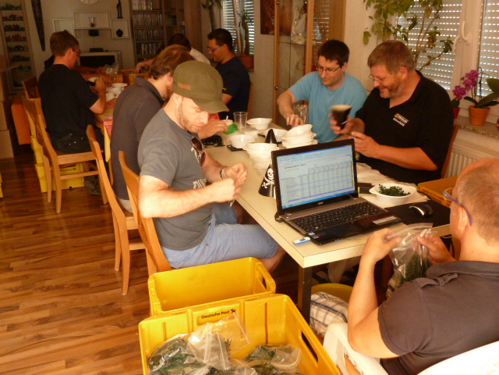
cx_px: 250
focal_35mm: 30
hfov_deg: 60.0
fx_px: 432
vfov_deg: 46.8
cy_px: 188
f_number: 3.4
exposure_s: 1/30
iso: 400
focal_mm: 5
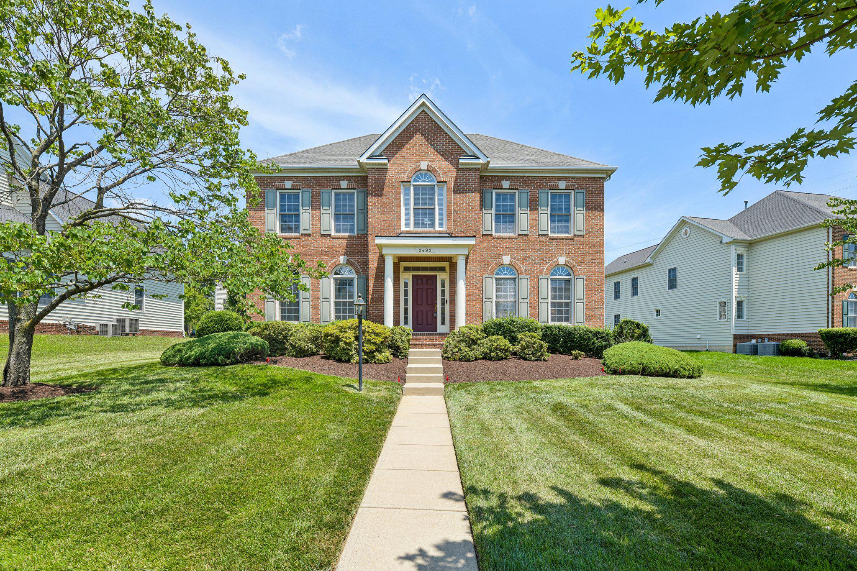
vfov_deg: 73.7
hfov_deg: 96.7
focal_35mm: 16
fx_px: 381
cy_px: 286
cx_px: 428
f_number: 8
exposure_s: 1/200
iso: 100
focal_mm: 16
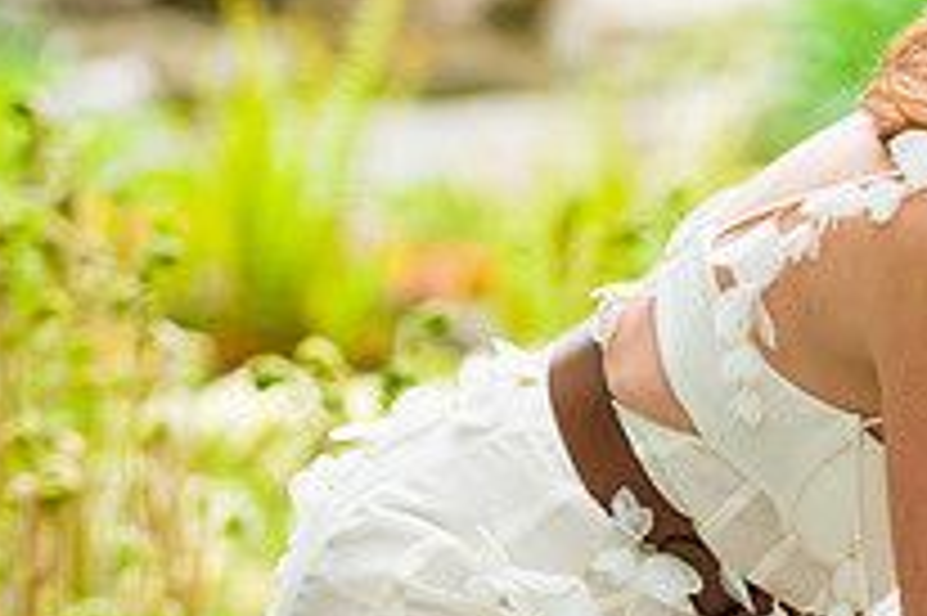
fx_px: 8388
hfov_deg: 6.3
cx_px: 1278
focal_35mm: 326
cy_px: 535
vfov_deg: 4.2
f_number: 3.2
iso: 200
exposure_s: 1/320
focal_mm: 116
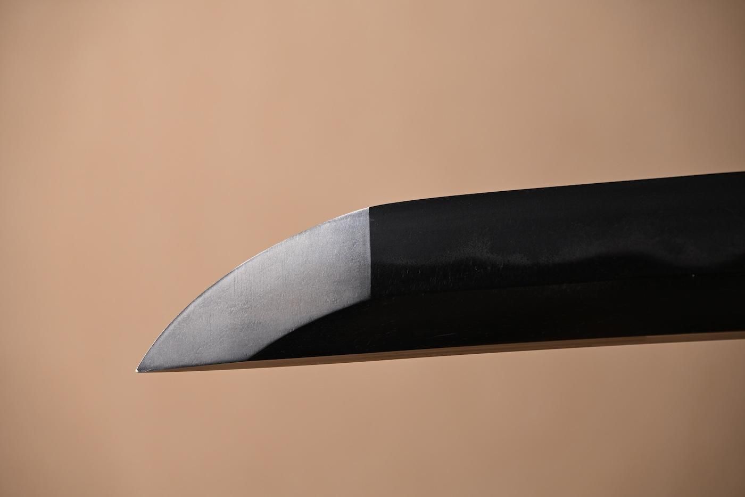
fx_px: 3569
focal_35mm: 172
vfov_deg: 8.0
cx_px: 372
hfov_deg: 11.9
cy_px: 248
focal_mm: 115
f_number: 6
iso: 110
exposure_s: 1/3
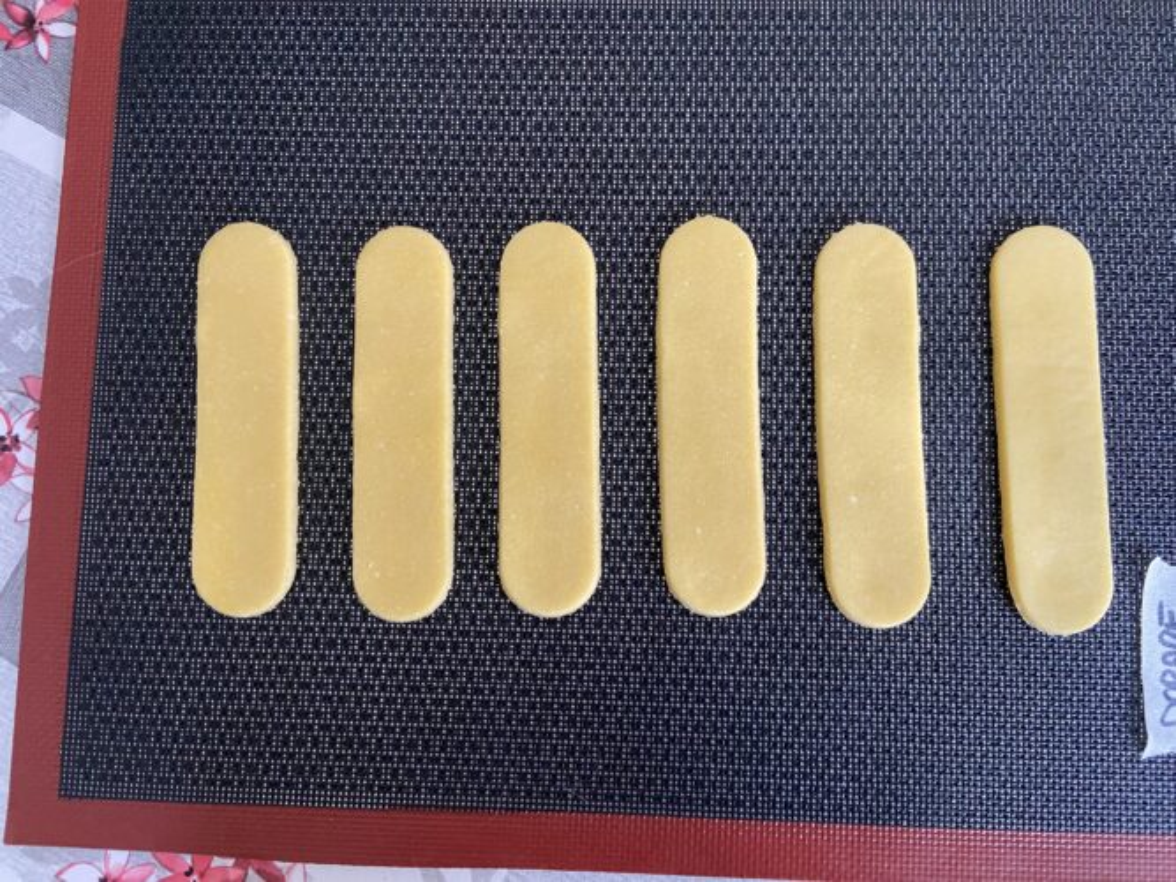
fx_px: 883
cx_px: 588
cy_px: 441
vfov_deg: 53.0
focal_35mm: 26
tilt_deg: -85.0
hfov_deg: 67.3
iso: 250
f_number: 1.8
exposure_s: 1/60
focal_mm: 4.25
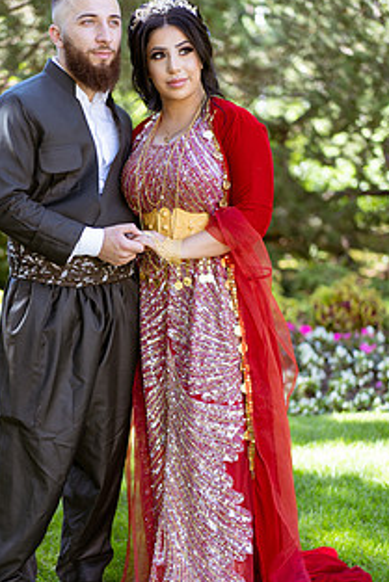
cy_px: 318
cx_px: 156
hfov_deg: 17.3
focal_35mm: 79
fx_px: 1279
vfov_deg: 25.7
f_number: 1.8
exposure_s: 1/250
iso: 100
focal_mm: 55
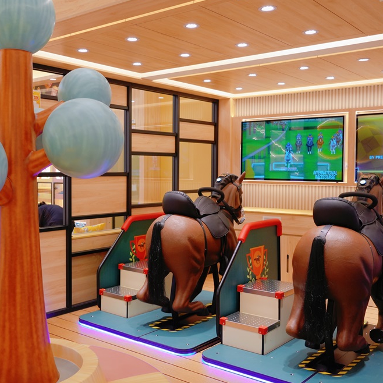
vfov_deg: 41.9
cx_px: 139
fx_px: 501
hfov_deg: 41.5
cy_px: 190
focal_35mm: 40
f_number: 4.5
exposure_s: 1/160
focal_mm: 31
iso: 800
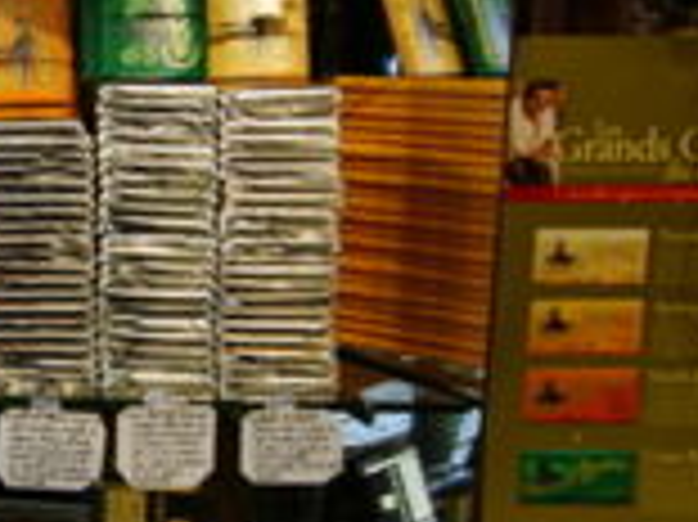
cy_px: 290
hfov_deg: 23.0
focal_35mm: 74
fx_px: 1500
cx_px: -234
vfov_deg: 19.7
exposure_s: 1/30
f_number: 2.8
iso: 200
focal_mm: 17
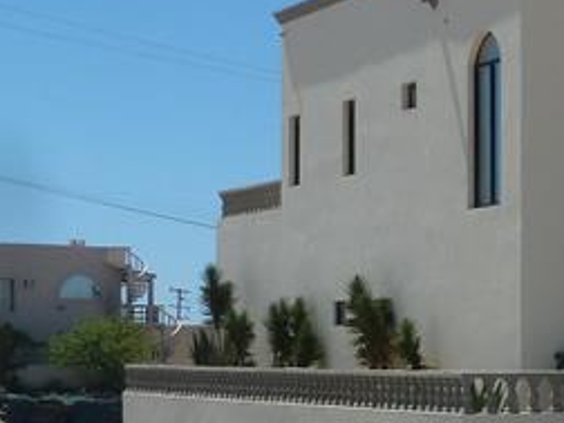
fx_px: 2314
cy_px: 298
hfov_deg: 13.4
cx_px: 748
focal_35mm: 142
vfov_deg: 10.4
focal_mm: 5.7
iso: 80
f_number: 5.6
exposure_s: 1/640
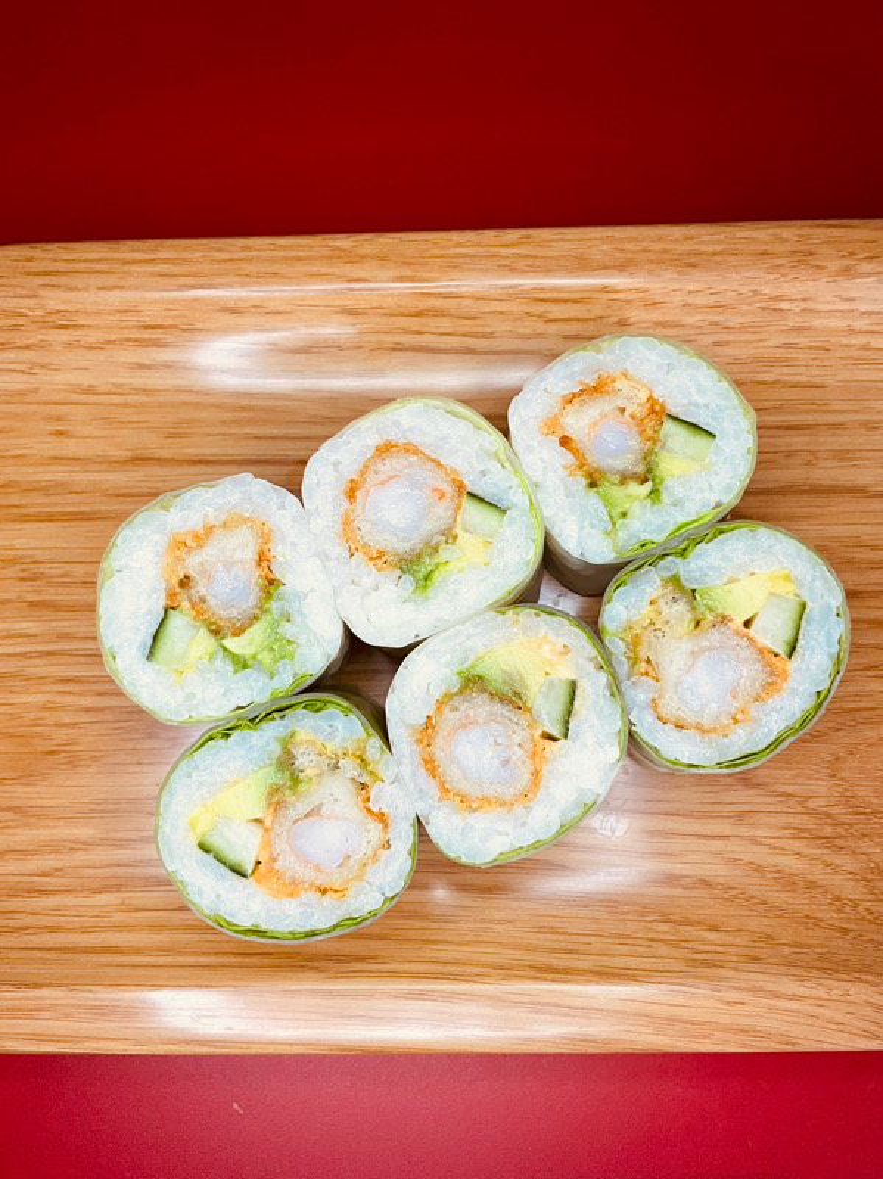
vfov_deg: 67.3
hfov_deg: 53.0
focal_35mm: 26
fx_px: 885
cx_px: 442
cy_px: 590
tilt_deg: -82.1
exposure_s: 1/60
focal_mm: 4.2
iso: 320
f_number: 1.6
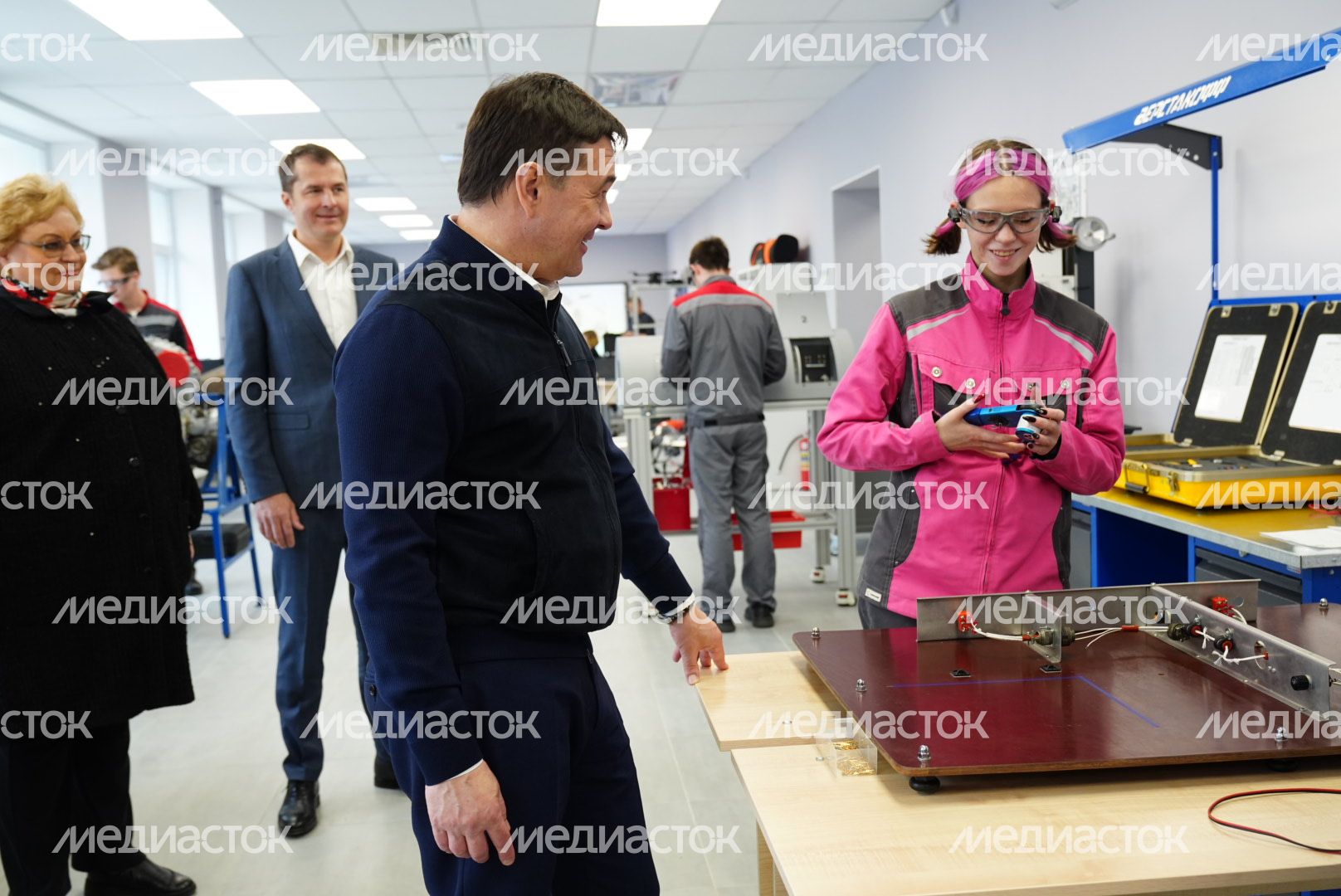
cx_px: 670
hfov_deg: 54.4
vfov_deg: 37.9
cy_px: 448
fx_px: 1305
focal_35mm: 35
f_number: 4.5
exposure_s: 1/160
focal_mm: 35
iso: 1600
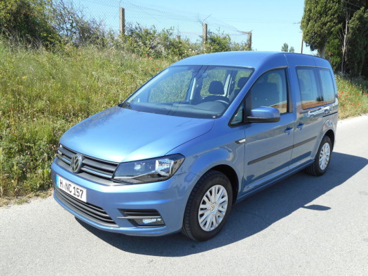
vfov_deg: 48.2
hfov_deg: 61.6
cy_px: 138
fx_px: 308
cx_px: 184
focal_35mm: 29
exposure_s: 1/250
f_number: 4
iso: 80
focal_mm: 5.2
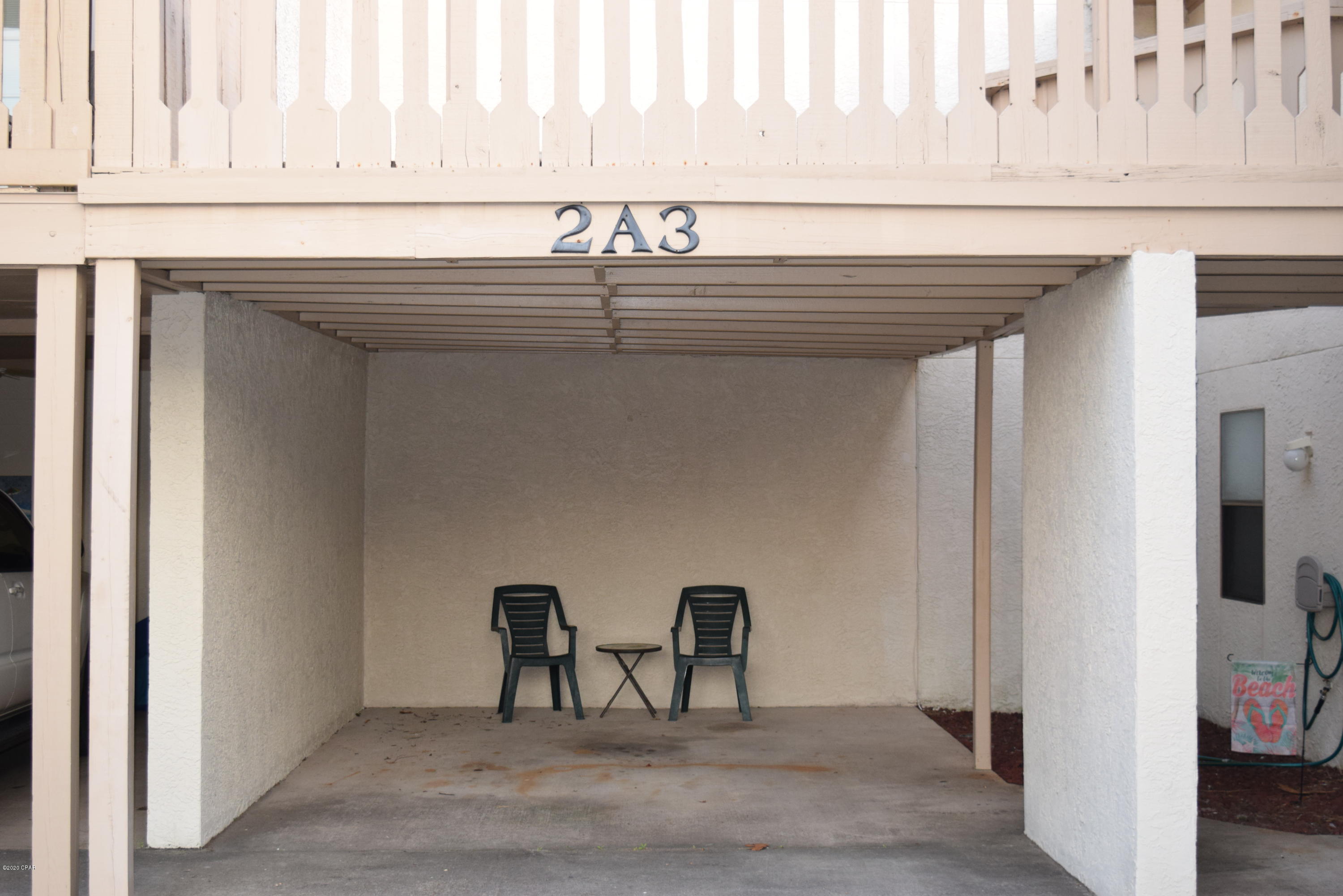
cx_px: 672
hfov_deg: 41.1
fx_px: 1791
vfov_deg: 28.1
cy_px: 448
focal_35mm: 48
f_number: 5.6
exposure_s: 1/125
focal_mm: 32
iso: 800
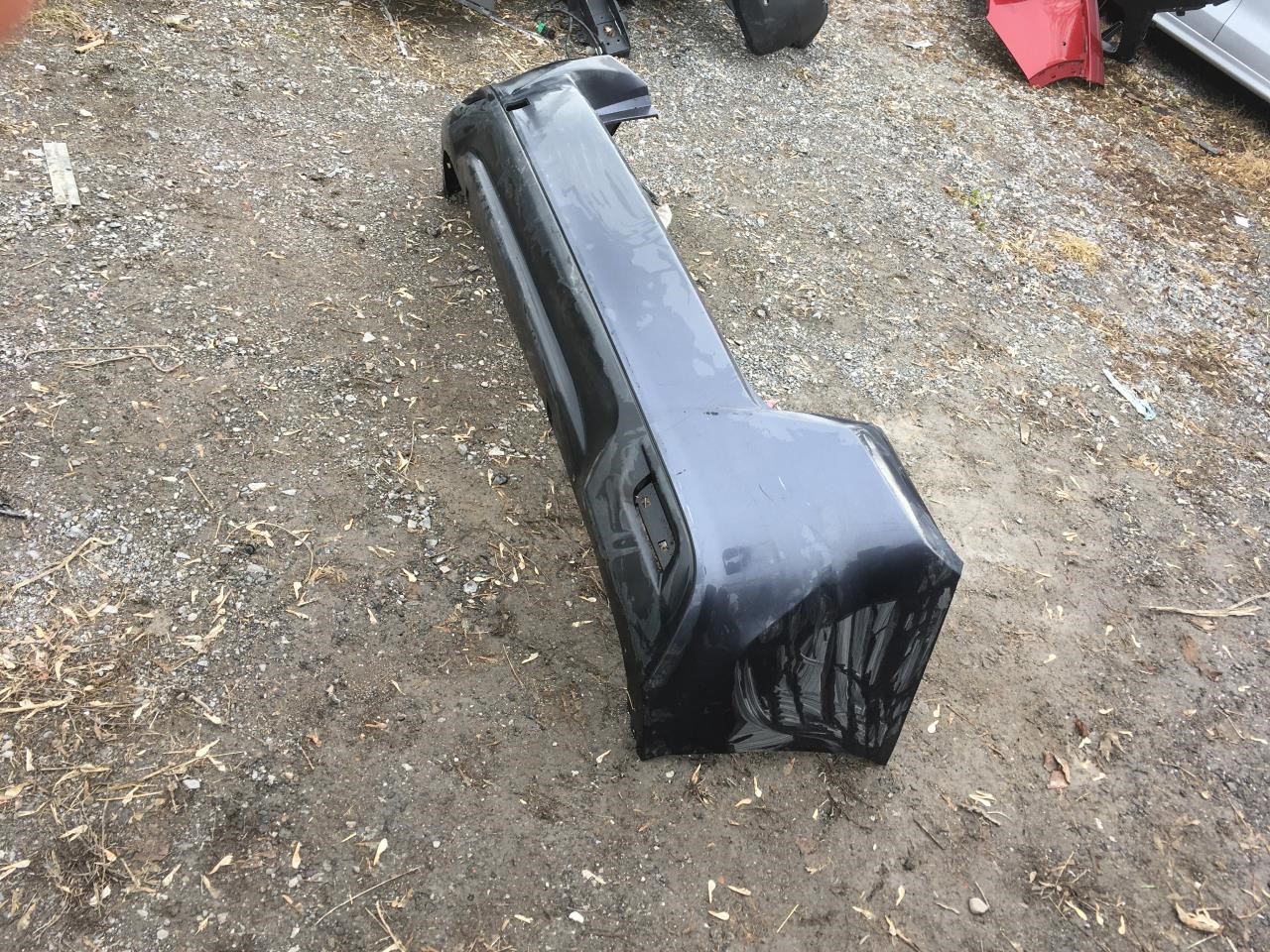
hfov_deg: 61.7
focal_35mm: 29
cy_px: 476
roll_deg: -16.0
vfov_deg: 48.2
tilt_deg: -39.3
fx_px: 1064
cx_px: 635
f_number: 2.2
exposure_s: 1/255
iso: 25
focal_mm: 4.15
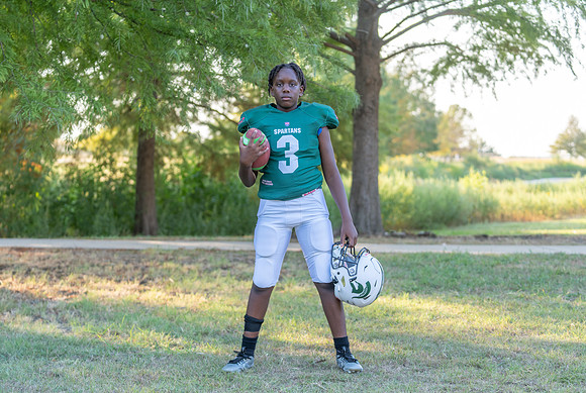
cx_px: 302
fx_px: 1261
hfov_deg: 26.2
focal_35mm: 77
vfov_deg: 17.7
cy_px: 193
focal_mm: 70
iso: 200
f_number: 2.8
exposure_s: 1/320
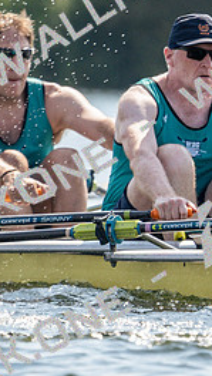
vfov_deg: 1.9
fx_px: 11214
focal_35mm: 1125
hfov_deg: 1.1
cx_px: 75
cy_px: 133
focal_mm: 489
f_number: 6.3
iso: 400
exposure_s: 1/1600
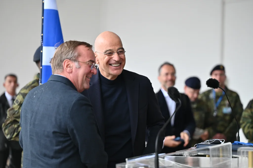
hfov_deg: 17.1
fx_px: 843
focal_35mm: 120
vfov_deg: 11.4
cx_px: 126
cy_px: 84
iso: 800
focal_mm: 120
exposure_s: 1/640
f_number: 2.8
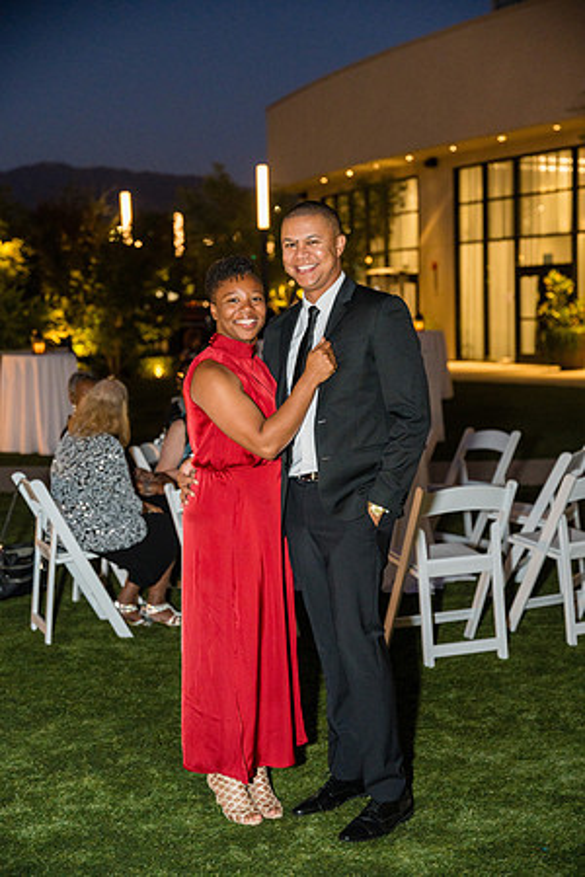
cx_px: 292
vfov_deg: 35.7
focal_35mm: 56
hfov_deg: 24.2
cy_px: 438
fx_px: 1362
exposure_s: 1/125
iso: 2500
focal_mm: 55.9
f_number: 2.8
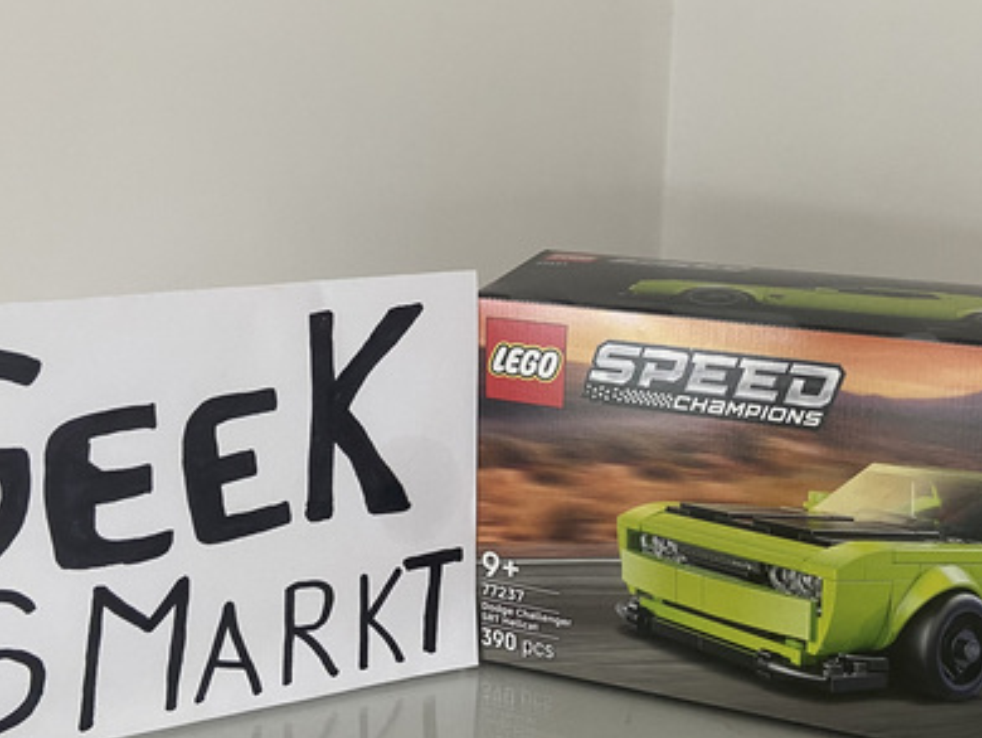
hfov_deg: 46.7
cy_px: 320
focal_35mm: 40
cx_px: 546
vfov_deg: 35.9
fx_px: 1135
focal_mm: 4.25
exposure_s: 1/89
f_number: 1.8
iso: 125
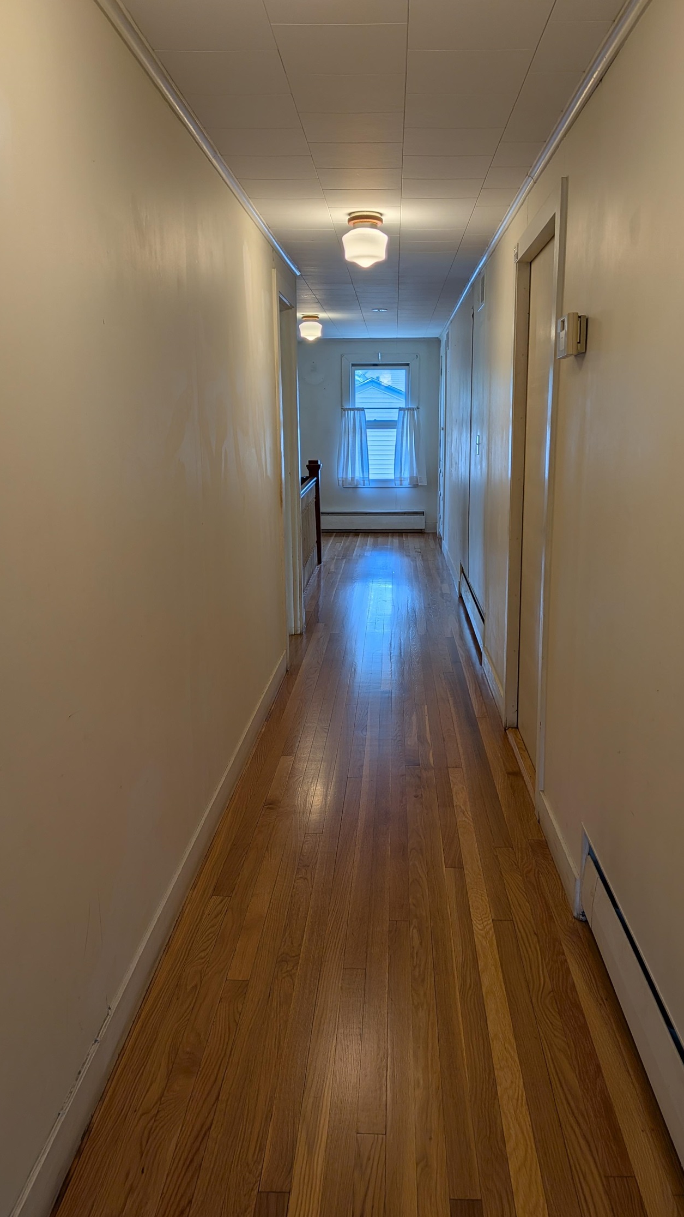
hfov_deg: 42.9
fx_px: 871
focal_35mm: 27
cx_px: 371
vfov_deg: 69.8
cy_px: 626
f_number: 1.7
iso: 27
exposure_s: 1/301
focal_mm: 4.53
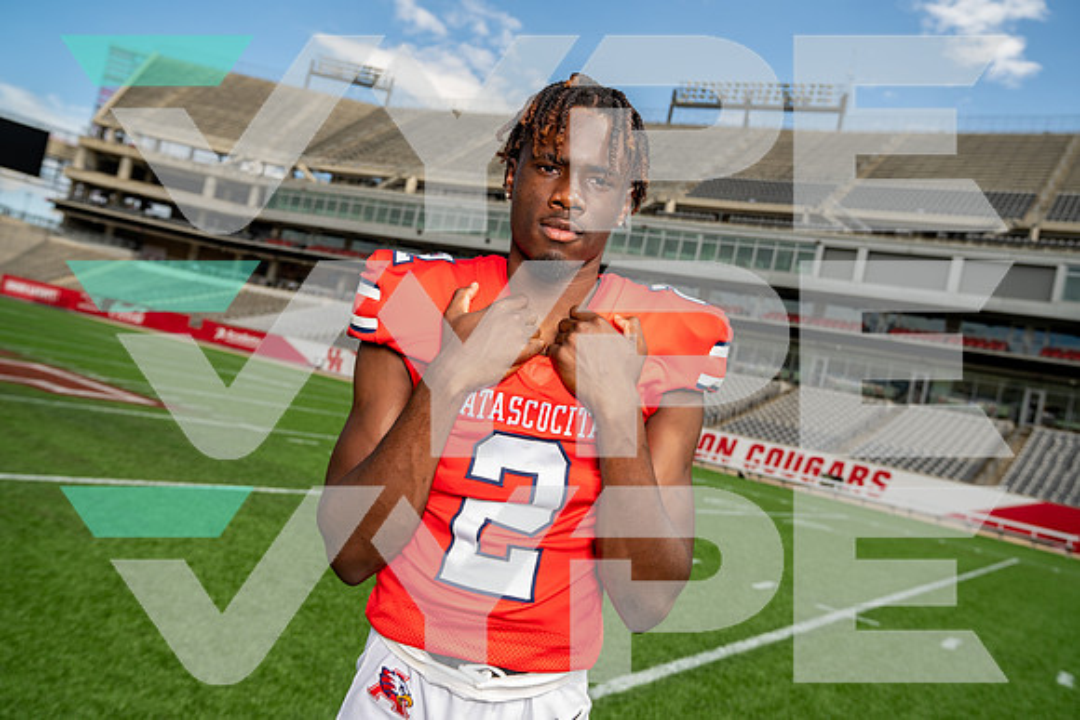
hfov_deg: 63.6
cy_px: 360
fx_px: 870
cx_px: 540
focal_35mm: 29
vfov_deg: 45.0
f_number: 5
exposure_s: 1/320
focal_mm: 29
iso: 100
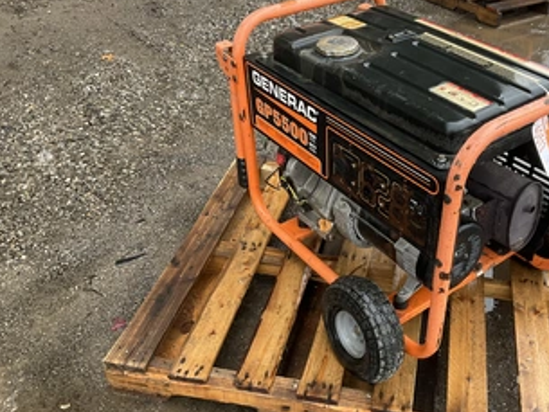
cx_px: 346
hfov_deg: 48.5
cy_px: 216
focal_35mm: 38
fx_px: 603
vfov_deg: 37.7
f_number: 1.8
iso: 32
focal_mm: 3
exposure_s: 1/122
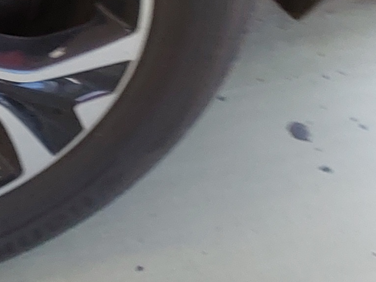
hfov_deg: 16.2
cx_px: 46
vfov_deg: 12.3
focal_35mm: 120
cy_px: 28
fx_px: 1303
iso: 50
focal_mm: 2.91
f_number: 1.9
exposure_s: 1/60
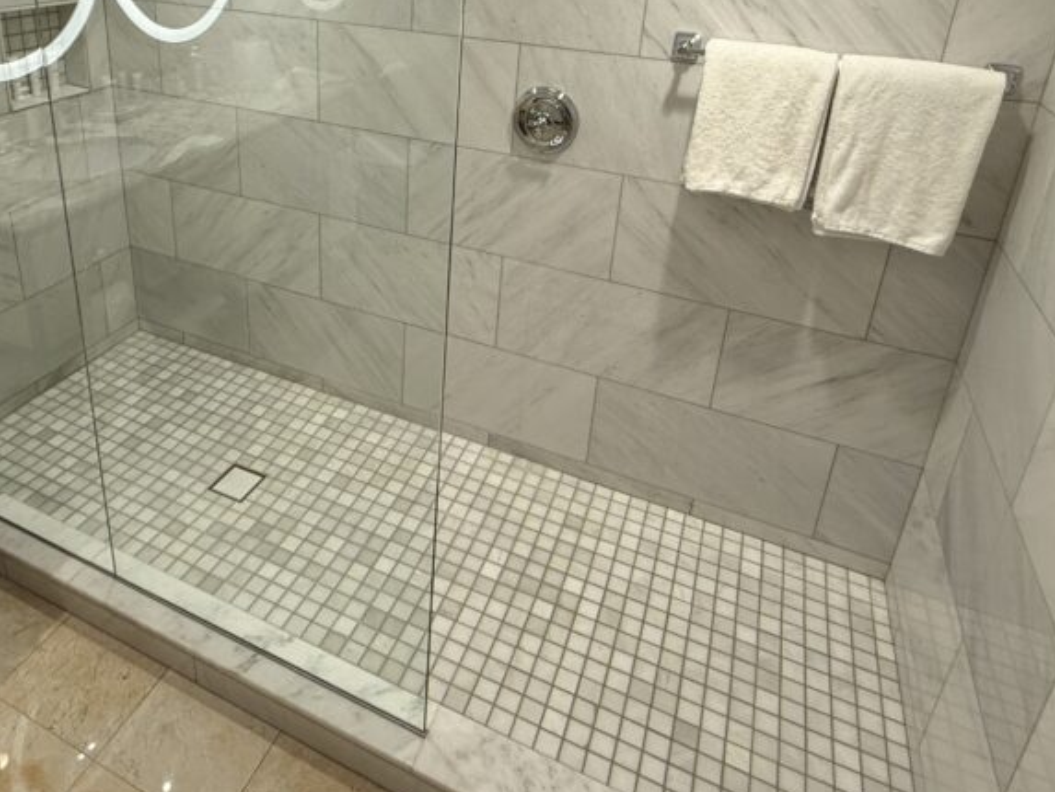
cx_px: 427
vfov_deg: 51.7
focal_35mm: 25
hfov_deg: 68.8
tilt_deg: -18.9
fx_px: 762
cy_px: 168
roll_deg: -2.8
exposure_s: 1/120
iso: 160
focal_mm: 2.22
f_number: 2.2
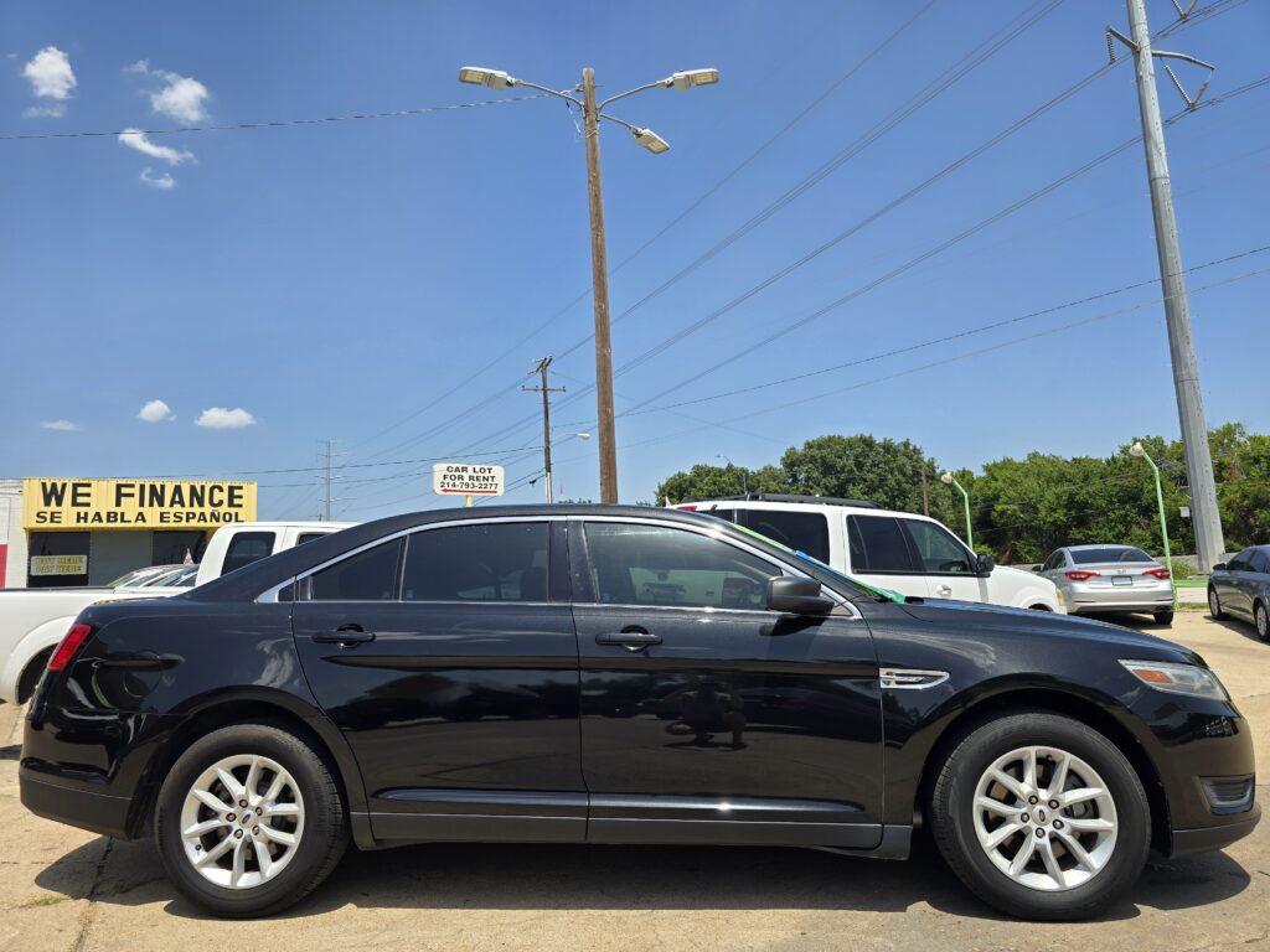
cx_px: 635
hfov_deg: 73.9
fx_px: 844
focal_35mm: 23
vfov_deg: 58.9
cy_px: 476
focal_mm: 6.3
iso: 12
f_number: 1.7
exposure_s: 1/740
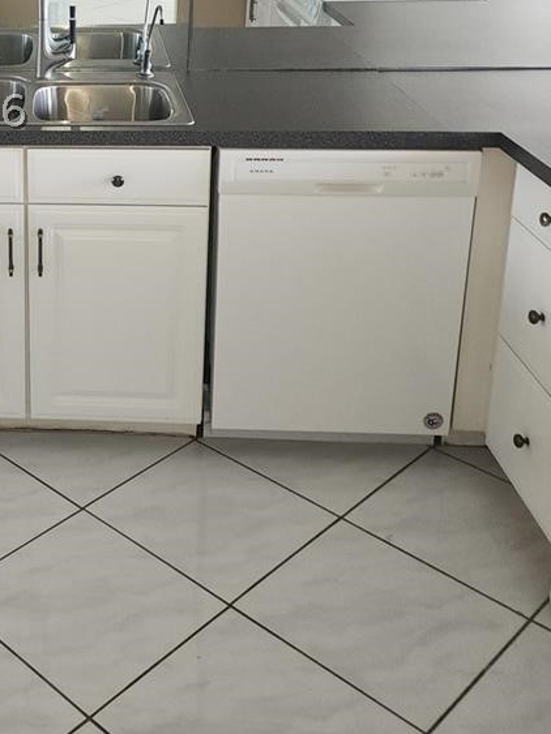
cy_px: 111
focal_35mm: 49
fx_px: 1040
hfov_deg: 27.5
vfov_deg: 37.0
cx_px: -30
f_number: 1.8
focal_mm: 6.4
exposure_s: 1/60
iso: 100
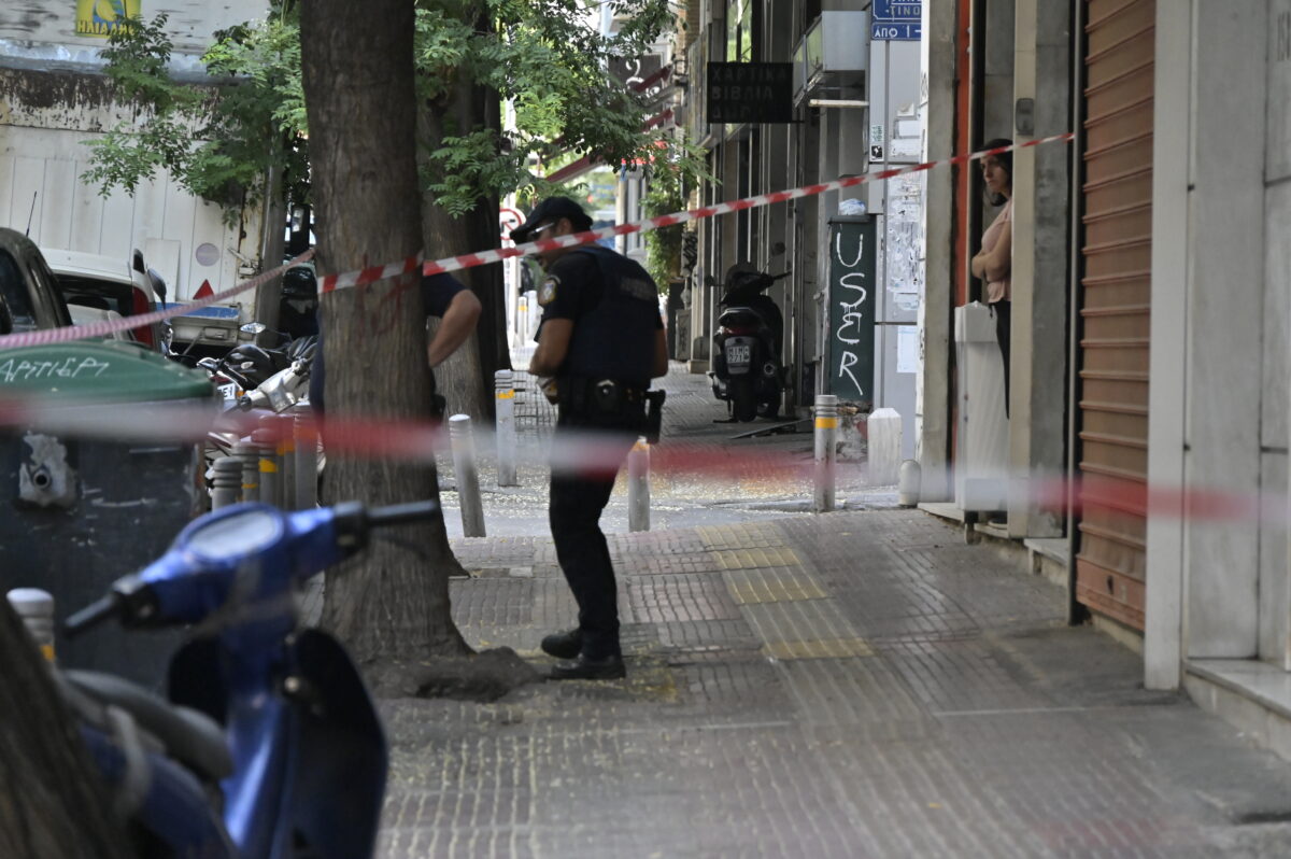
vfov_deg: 6.9
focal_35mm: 200
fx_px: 7166
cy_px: 430
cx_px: 646
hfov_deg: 10.3
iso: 6400
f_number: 8
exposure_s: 1/500
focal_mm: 200
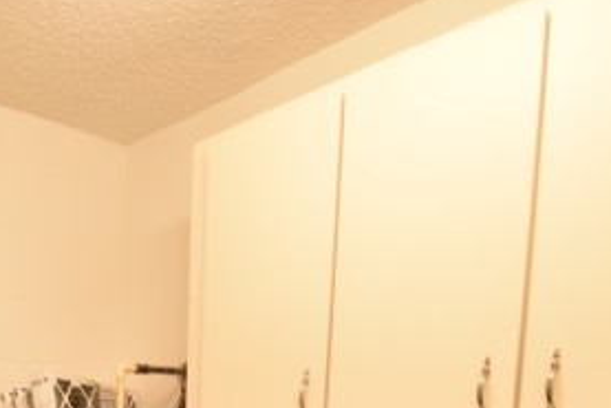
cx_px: 79
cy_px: 516
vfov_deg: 28.7
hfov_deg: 45.6
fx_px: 662
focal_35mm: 39
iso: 800
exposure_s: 1/125
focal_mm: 10
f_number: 3.5
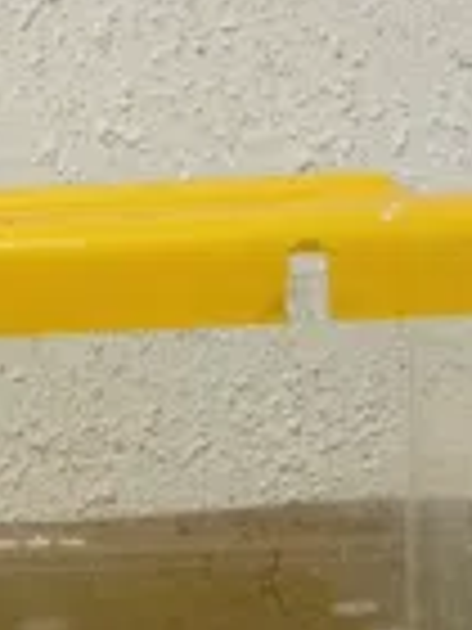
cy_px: 306
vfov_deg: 25.3
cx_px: 40
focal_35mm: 77
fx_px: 1400
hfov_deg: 18.8
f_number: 1.8
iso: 50
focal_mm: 3.98
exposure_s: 1/1727
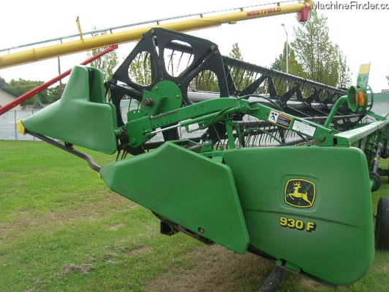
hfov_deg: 52.6
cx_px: 198
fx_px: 393
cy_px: 145
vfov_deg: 40.7
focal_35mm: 35
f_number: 4.9
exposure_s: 1/53.6
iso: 50
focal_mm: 5.7
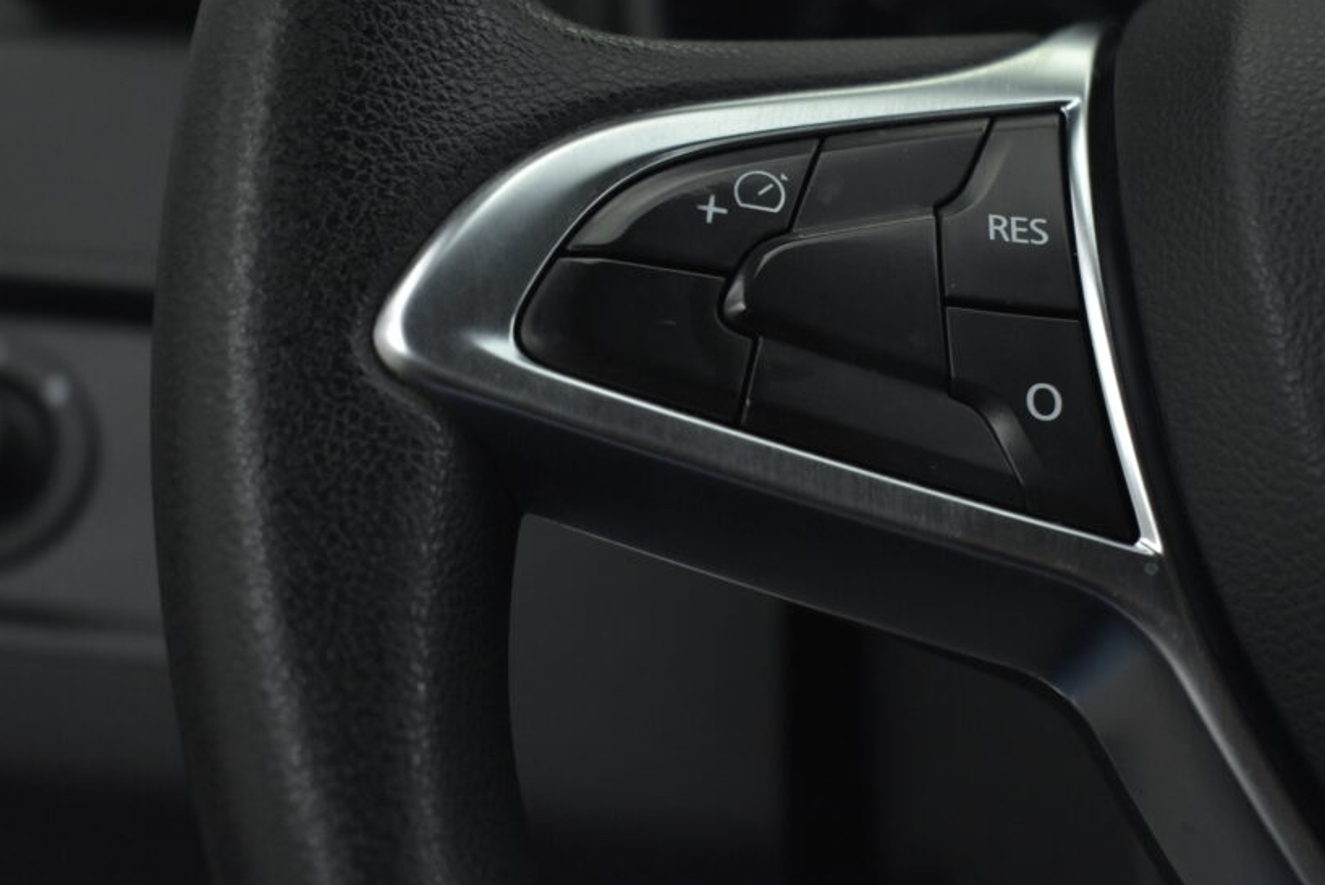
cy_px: 469
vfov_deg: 22.6
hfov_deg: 33.3
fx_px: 2209
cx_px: 806
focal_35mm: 60
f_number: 4.5
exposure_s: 1/200
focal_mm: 32
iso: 1600
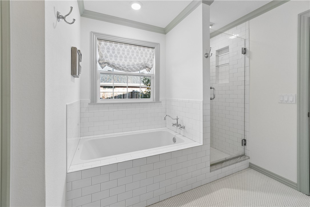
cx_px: 155
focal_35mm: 14
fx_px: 116
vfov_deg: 83.3
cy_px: 104
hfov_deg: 106.3
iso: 320
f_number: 8
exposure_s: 1/30
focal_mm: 9
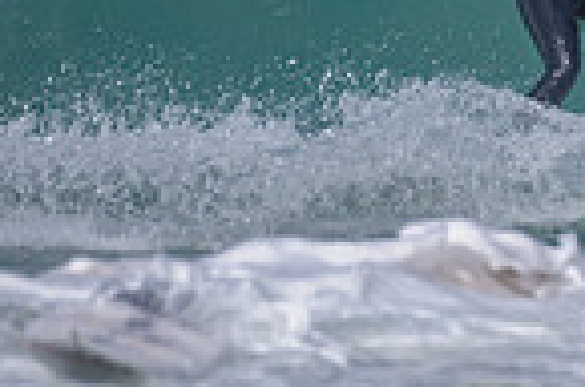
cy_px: -178
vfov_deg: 0.6
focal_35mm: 2459
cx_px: 756
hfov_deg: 0.8
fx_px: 39871
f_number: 5.6
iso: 90
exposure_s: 1/2000
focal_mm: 500
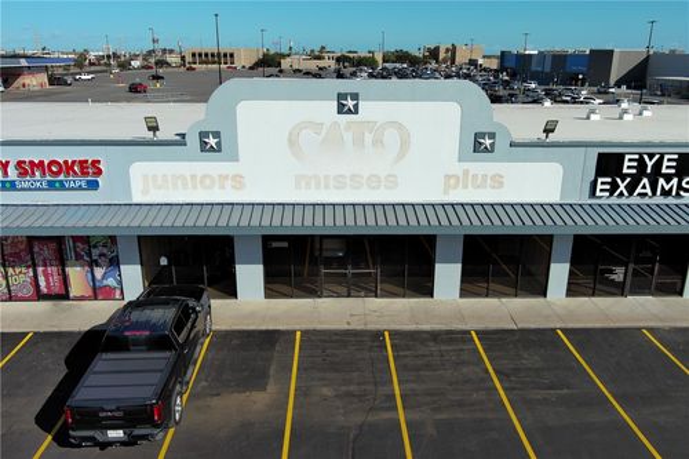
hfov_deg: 63.7
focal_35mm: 29
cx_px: 344
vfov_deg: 44.9
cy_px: 230
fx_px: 555
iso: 102
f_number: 2.8
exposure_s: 1/2674
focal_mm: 10.57
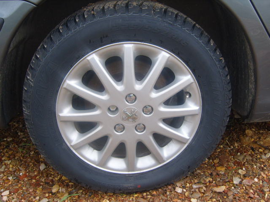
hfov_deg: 52.6
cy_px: 101
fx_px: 273
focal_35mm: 35
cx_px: 135
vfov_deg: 40.7
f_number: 2.8
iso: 80
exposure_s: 1/250
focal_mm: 7.4
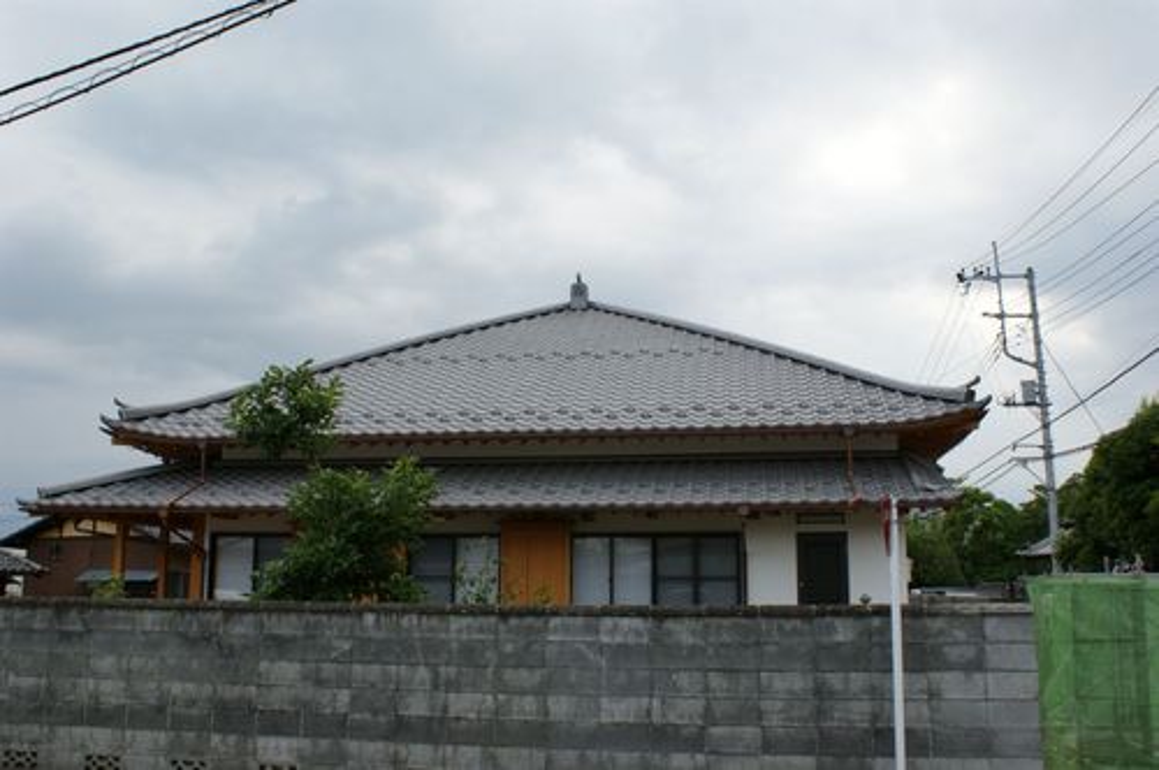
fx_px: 965
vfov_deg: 43.5
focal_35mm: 30
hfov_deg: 62.0
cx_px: 580
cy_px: 385
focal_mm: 20
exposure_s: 1/80
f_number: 9
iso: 100
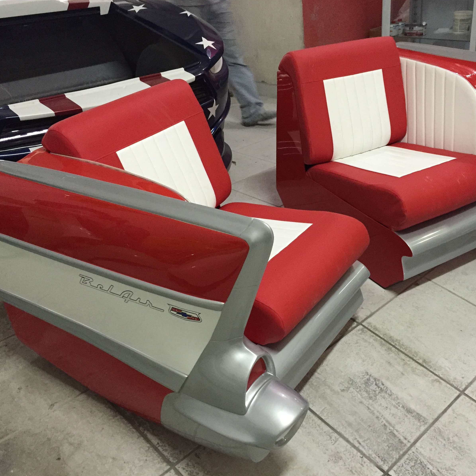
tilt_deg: -27.6
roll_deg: +3.6
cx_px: 277
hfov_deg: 47.0
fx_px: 545
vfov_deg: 47.2
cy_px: 238
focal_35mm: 35
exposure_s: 1/24
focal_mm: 4.15
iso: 250
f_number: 2.2
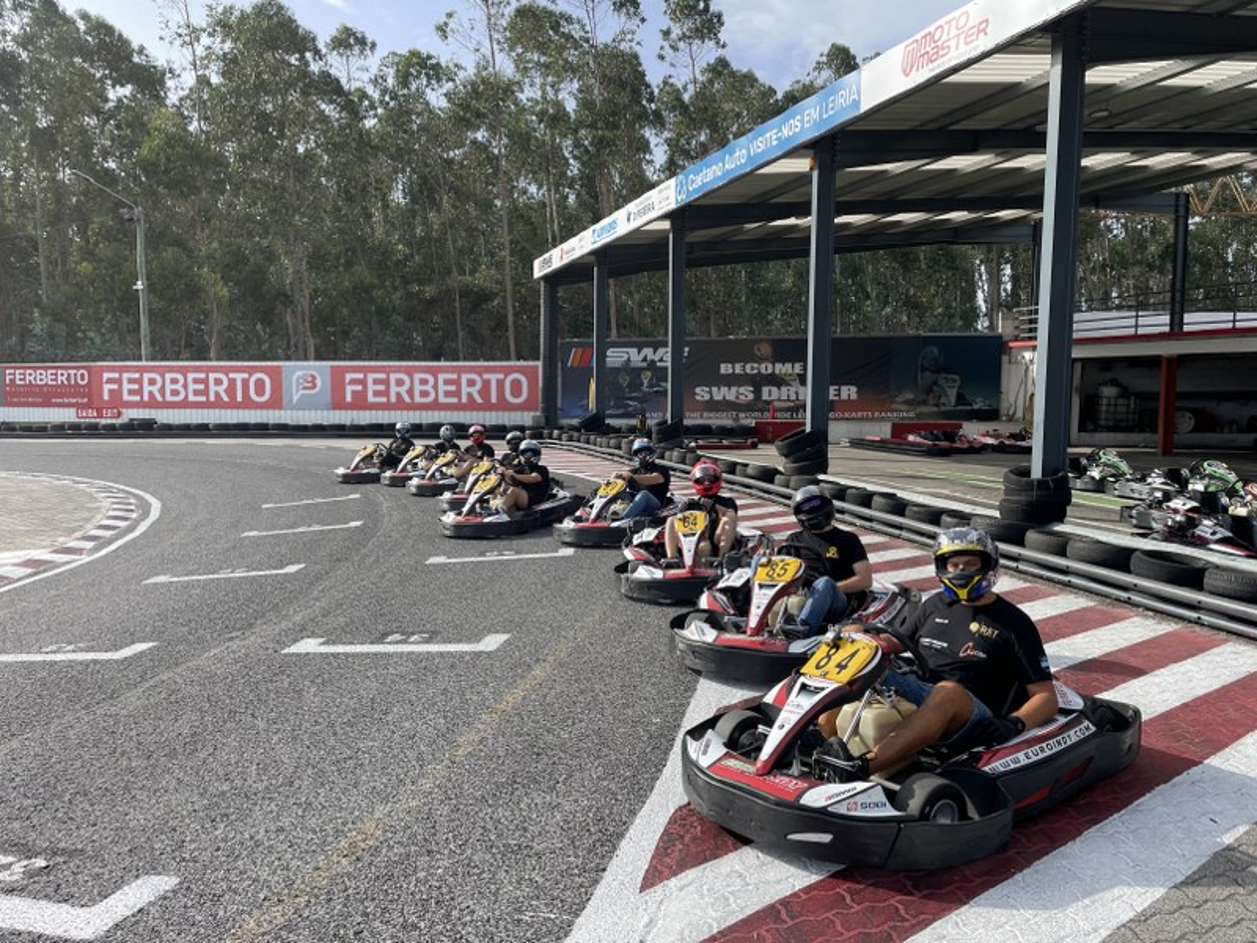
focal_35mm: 26
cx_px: 628
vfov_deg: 53.1
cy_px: 472
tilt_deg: -4.6
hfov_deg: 67.3
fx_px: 944
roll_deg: -0.6
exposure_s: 1/1795
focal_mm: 4.2
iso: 32
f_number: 1.6
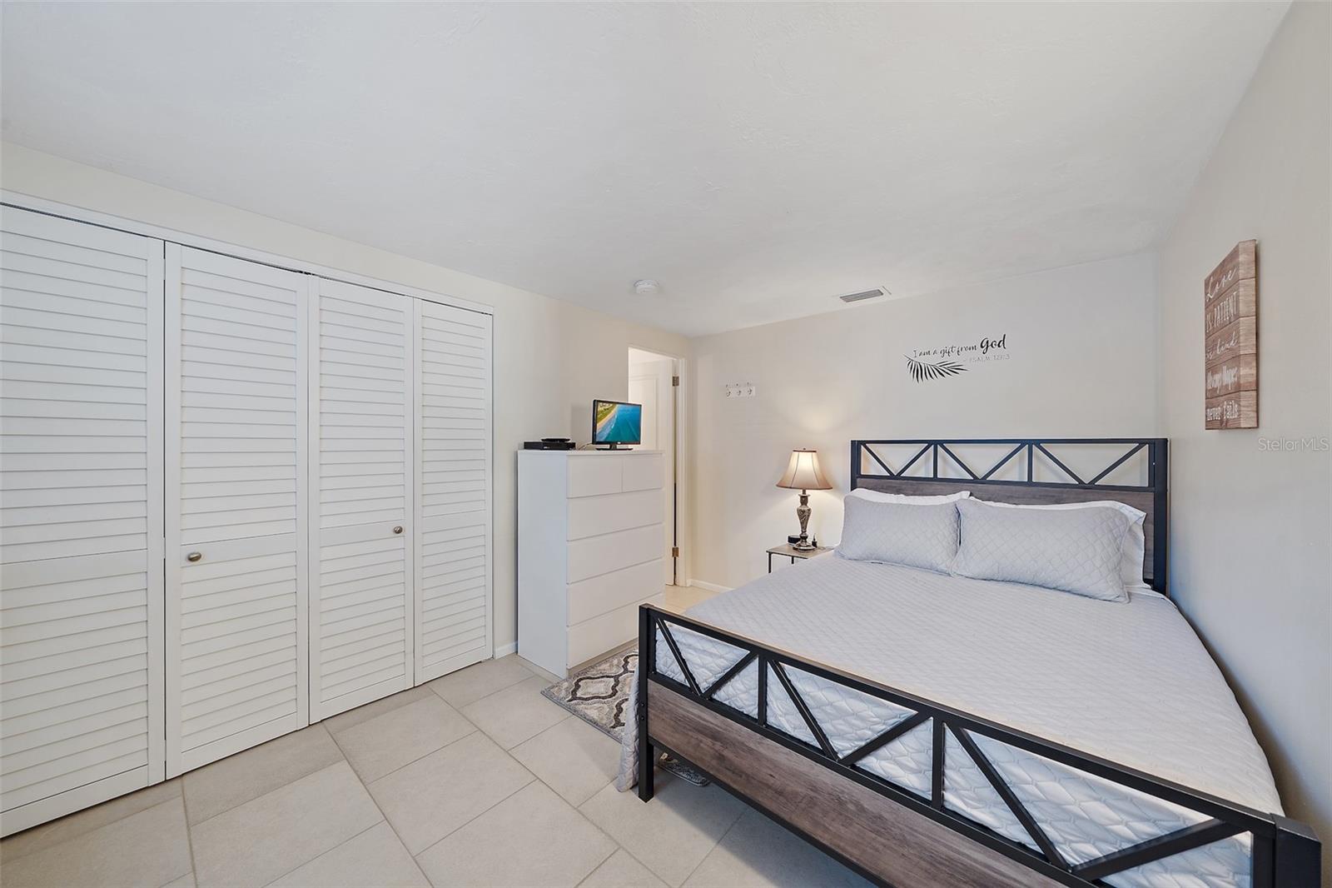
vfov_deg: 90.0
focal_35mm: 12
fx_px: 444
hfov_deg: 112.6
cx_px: 666
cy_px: 444
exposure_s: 1/2.5
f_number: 8
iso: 200
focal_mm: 12
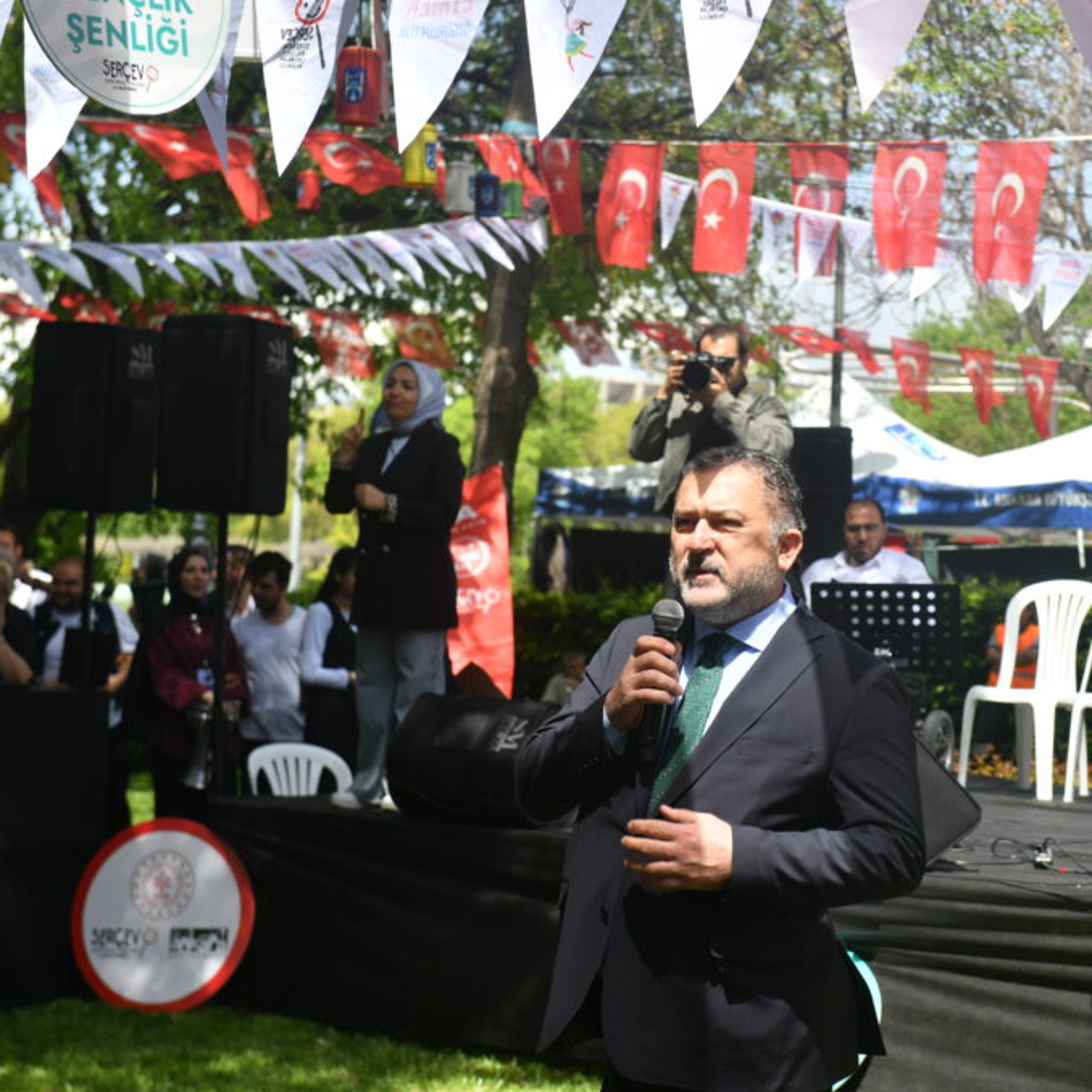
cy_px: 543
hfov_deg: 19.3
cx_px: 700
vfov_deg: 19.3
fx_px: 3212
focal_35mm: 90
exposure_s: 1/640
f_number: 5.6
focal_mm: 70
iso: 100
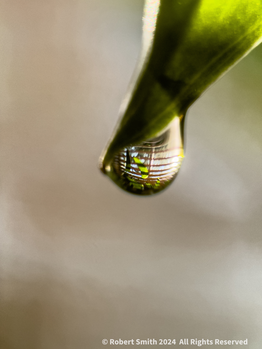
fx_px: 1211
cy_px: 174
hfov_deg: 12.3
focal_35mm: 120
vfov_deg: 16.4
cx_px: 131
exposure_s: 1/230
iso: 40
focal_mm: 15.66
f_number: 2.8
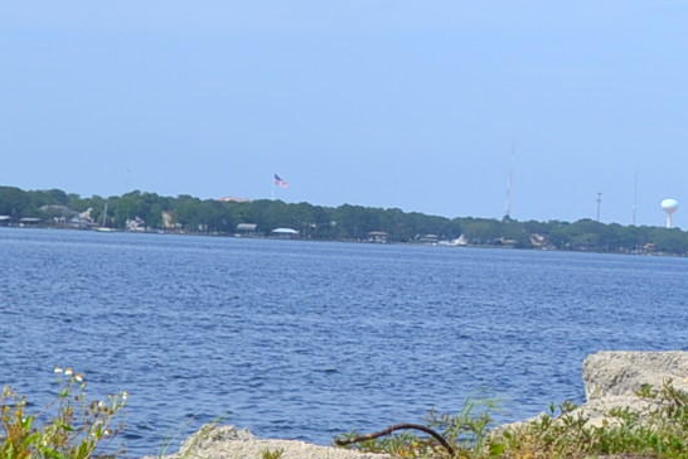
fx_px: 2905
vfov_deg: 9.0
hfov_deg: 13.2
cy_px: 193
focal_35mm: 152
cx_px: 764
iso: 100
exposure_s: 1/320
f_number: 9
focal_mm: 24
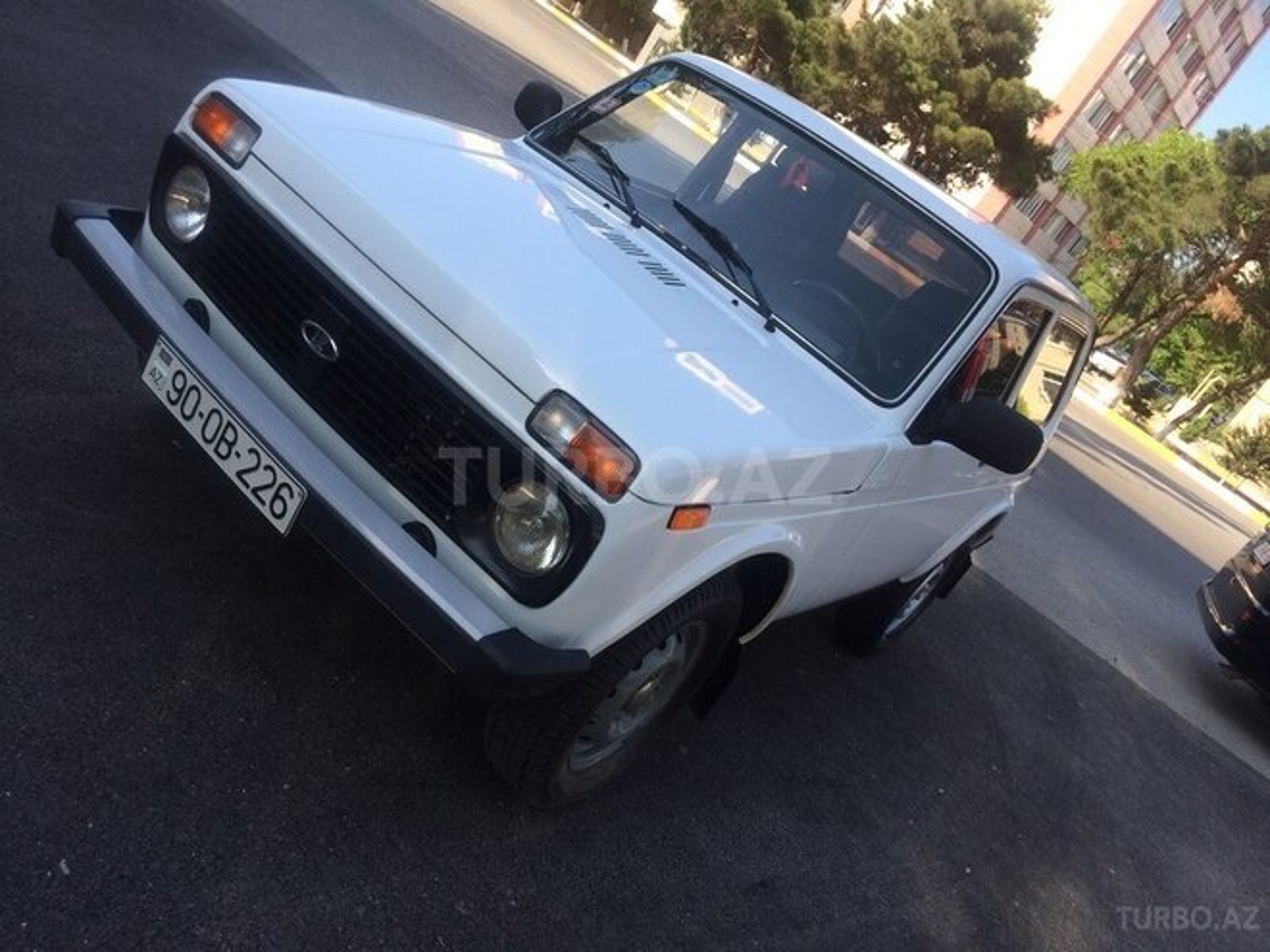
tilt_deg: -20.7
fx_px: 1064
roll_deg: -33.2
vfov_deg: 48.2
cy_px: 476
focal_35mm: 29
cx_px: 635
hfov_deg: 61.7
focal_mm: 4.15
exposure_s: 1/805
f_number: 2.2
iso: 32
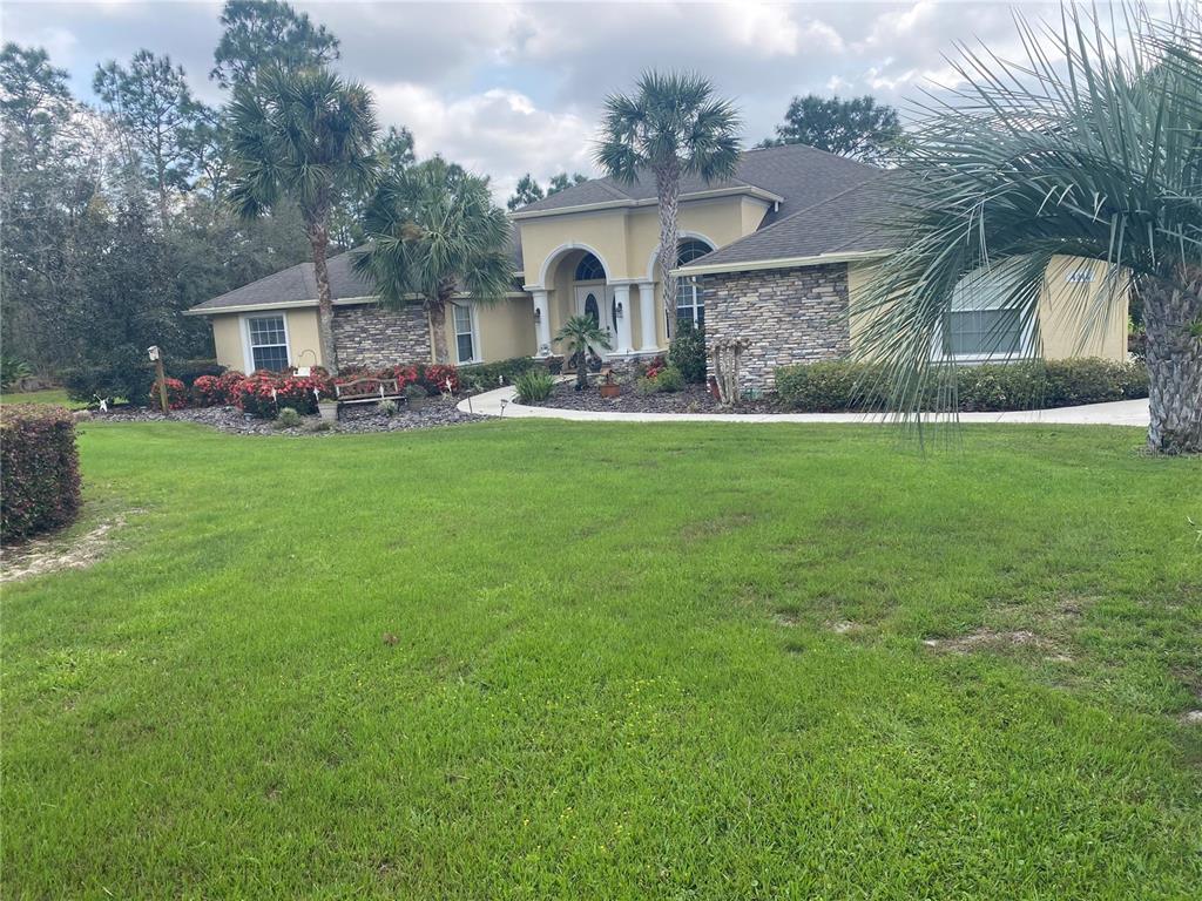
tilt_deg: -10.6
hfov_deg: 67.3
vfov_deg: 53.1
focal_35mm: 26
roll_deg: +2.1
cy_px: 450
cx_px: 601
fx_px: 903
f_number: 1.8
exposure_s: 1/1016
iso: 32
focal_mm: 4.25
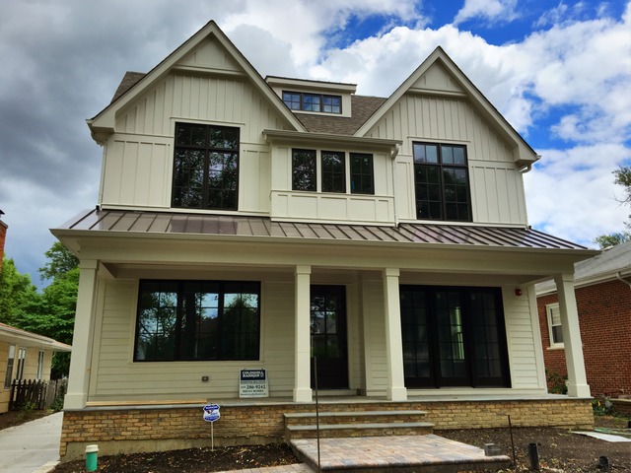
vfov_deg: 48.2
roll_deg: +0.1
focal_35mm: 29
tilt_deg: +14.6
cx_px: 316
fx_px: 529
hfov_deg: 61.7
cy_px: 236
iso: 25
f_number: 2.2
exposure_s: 1/4525
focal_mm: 4.15
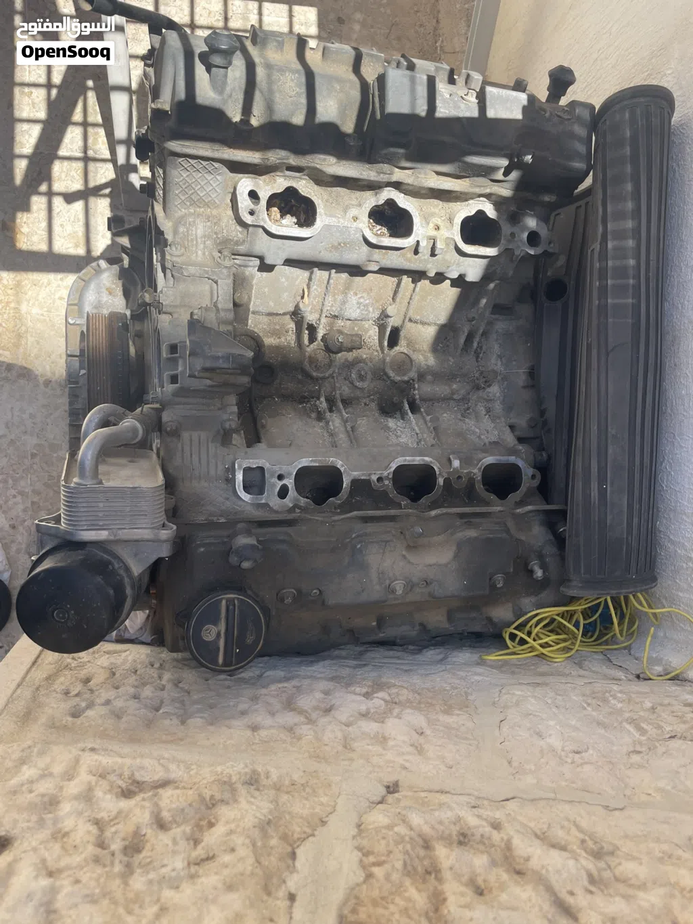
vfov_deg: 67.3
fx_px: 694
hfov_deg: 53.1
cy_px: 462
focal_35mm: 26
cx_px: 346
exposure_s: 1/1043
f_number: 1.6
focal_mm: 4.2
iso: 32
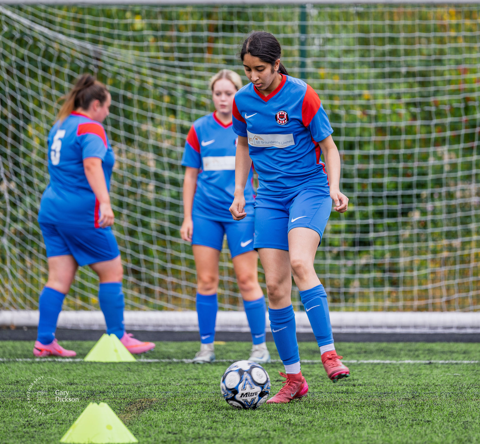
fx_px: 4409
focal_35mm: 292
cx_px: 282
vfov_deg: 5.8
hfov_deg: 6.2
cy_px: 169
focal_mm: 190
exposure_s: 1/400
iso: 100
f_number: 2.8
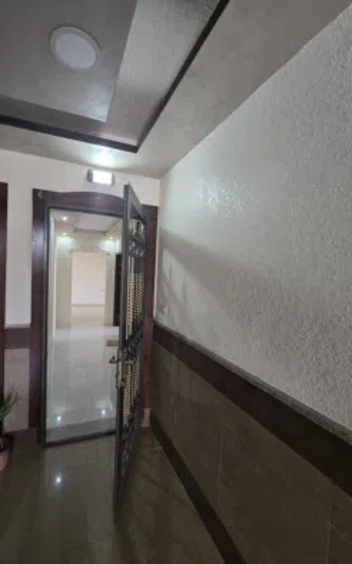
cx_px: 149
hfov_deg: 78.1
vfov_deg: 105.3
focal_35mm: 14
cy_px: 281
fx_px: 215
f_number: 2.2
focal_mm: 2.2
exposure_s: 1/50
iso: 500
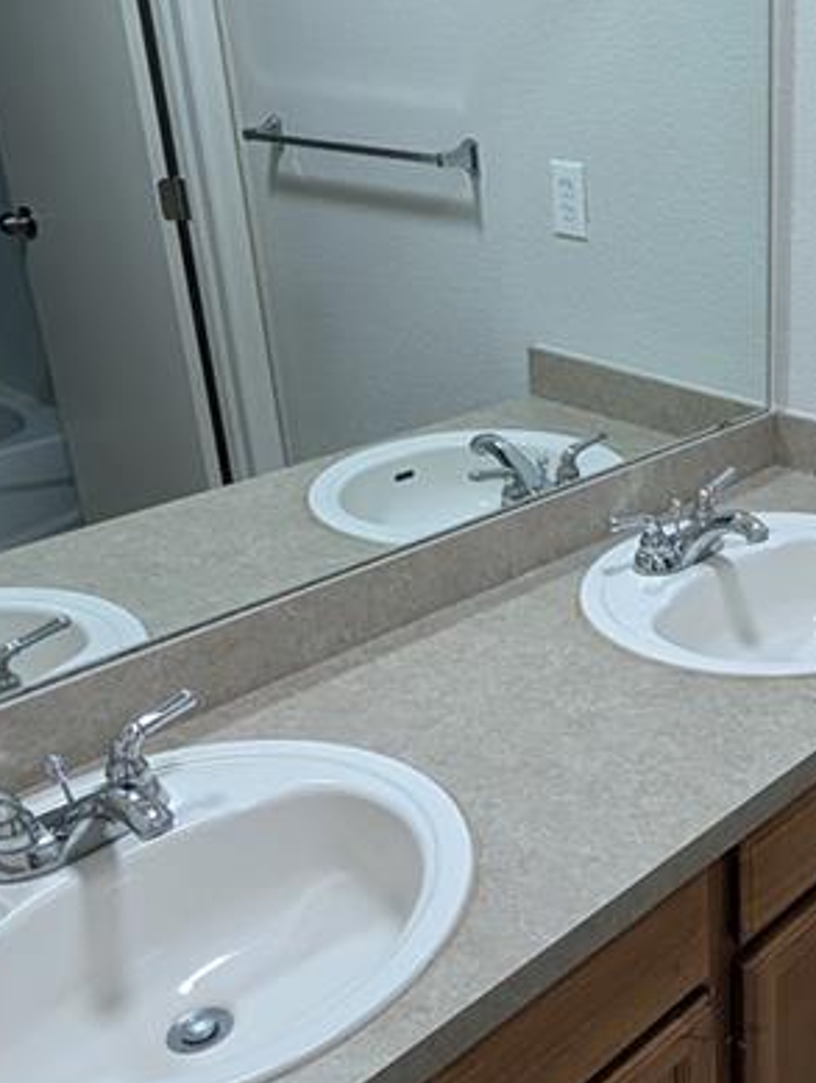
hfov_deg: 35.0
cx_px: 823
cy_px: 554
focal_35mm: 37
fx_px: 1160
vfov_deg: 50.1
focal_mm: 2.02
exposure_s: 1/82.3
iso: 170
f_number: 1.7
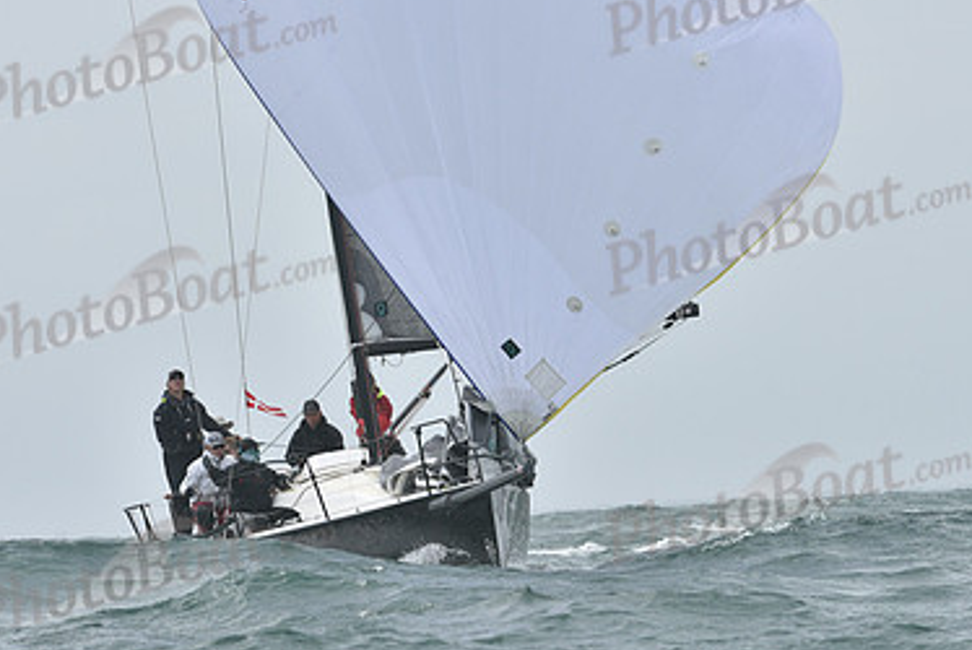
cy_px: 399
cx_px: 473
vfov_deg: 4.4
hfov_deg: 6.6
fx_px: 8376
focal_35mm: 310
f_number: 8
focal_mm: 200
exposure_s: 1/1000
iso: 320
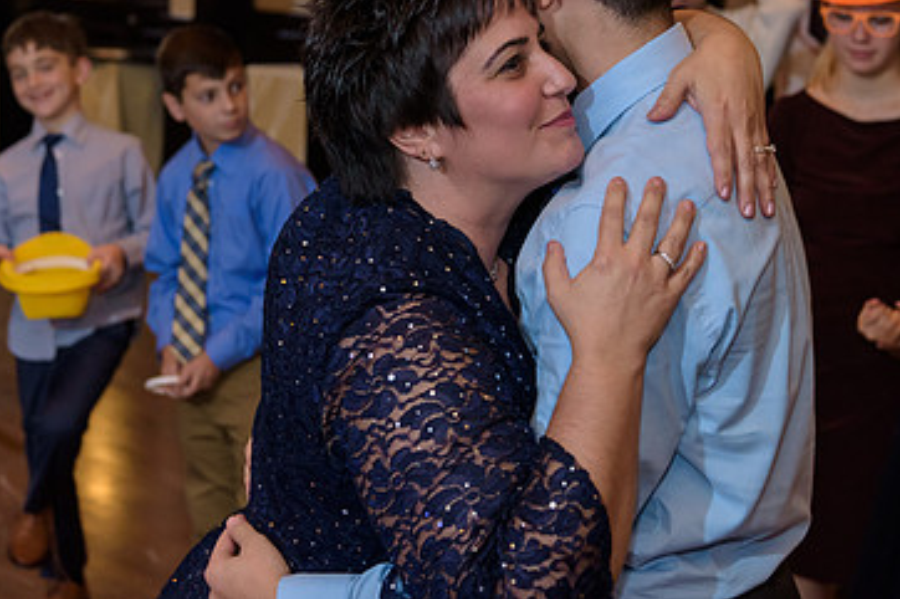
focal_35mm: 77
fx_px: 1924
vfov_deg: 17.6
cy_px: 121
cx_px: 490
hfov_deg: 26.3
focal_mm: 48
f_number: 3.2
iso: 1600
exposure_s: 1/125
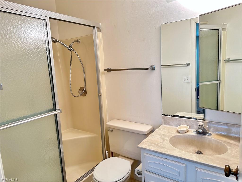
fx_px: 168
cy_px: 91
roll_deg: +3.7
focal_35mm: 24
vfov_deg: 56.8
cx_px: 121
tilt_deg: -10.3
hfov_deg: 71.6
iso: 160
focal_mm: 6.86
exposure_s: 1/60
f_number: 1.78
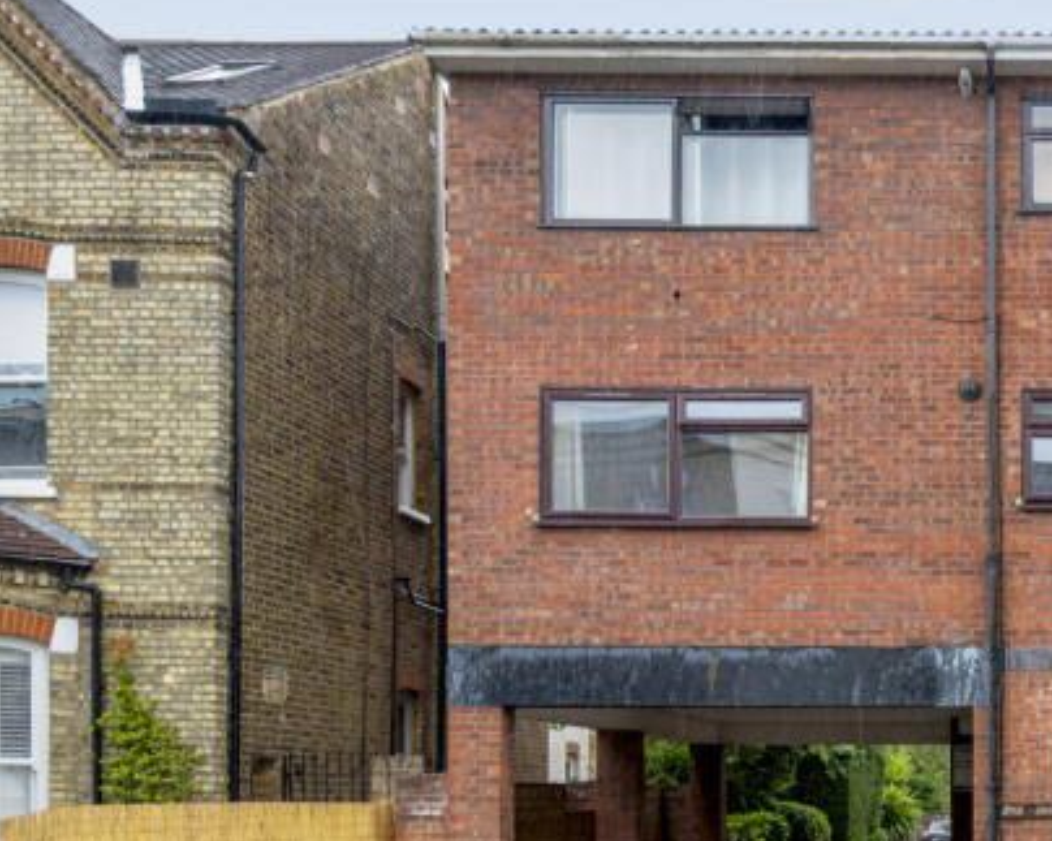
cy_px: 410
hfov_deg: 35.6
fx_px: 1220
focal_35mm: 39
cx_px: 1286
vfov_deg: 38.0
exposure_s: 1/50
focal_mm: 16.5
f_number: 8
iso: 200
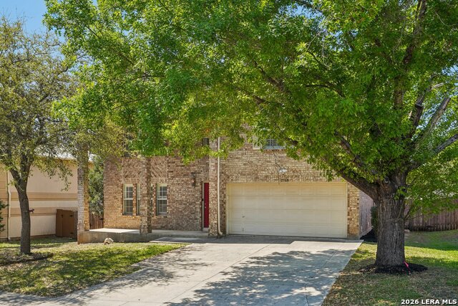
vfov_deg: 37.9
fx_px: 445
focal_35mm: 35
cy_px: 153
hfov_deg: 54.4
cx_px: 229
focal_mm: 35
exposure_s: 1/80
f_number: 8
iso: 100
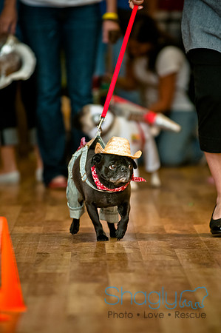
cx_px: 110
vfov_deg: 6.9
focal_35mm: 300
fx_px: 2769
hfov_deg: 4.6
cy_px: 166
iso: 200
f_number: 2.8
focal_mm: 200
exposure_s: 1/200
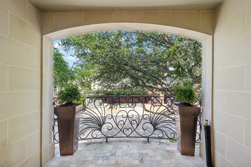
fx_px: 108
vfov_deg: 75.5
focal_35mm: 16
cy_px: 84
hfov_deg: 98.5
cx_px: 126
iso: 400
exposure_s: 1/200
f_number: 8
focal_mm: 15.5
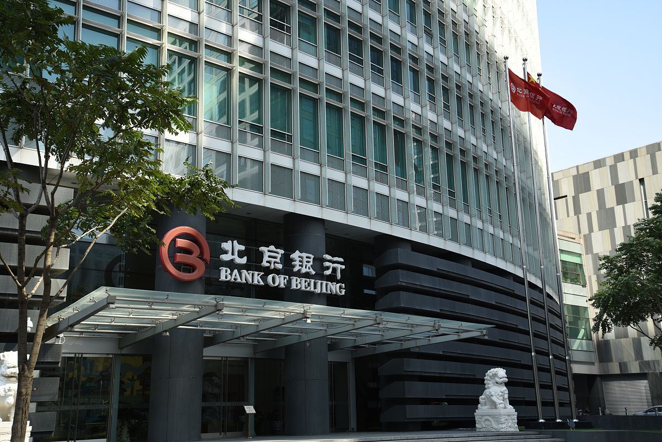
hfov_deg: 48.4
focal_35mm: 40
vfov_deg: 33.4
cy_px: 221
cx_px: 331
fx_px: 736
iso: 100
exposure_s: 1/125
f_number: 6.3
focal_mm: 40
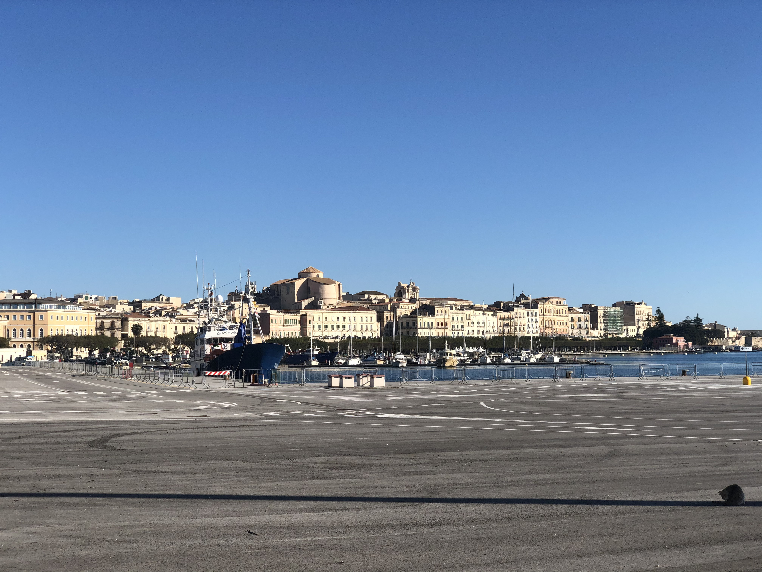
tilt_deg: +2.9
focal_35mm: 52
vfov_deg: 28.0
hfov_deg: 36.8
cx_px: 381
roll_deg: +1.7
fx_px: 1145
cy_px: 286
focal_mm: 6
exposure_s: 1/1567
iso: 16
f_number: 2.4
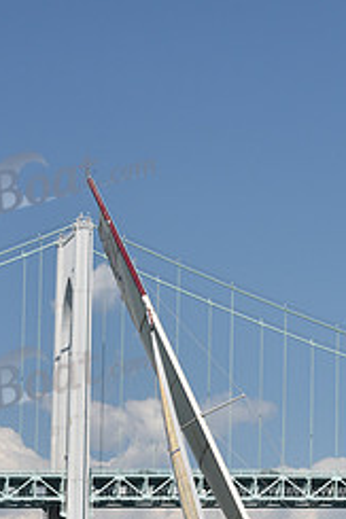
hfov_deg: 7.4
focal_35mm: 185
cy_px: 472
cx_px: 266
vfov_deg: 11.1
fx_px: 2671
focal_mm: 78
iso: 250
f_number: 5.6
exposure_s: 1/1000
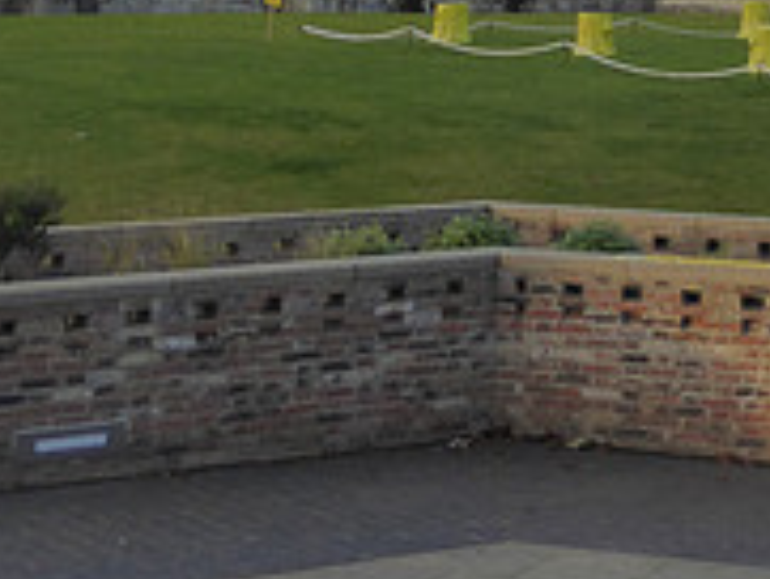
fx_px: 2493
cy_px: -126
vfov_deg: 12.9
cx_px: 1064
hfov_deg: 16.4
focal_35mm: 112
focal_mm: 6.1
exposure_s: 1/250
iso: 200
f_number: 3.7
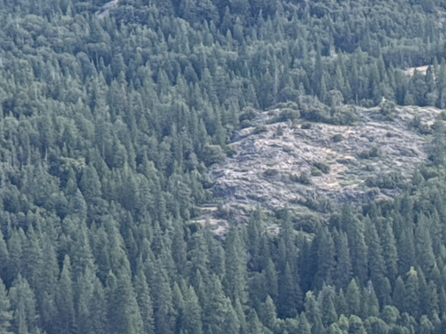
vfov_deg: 7.9
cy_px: 133
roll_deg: -0.1
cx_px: 846
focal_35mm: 188
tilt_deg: -6.7
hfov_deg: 9.9
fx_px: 2422
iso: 80
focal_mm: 6.76
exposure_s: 1/1133
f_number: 1.78
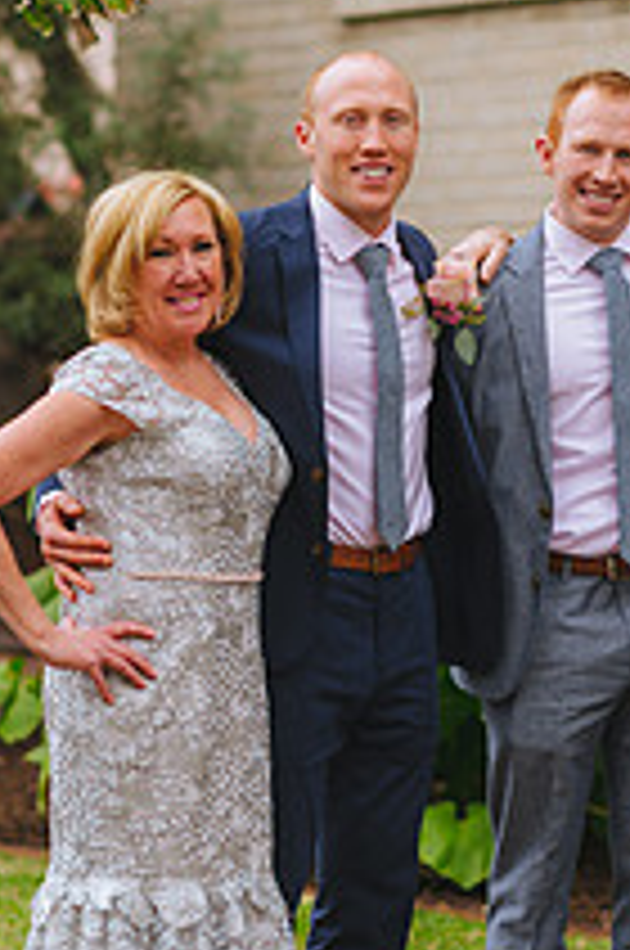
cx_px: 475
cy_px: 441
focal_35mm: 181
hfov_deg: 7.6
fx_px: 4767
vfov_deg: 11.4
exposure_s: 1/2000
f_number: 2.2
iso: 200
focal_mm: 85
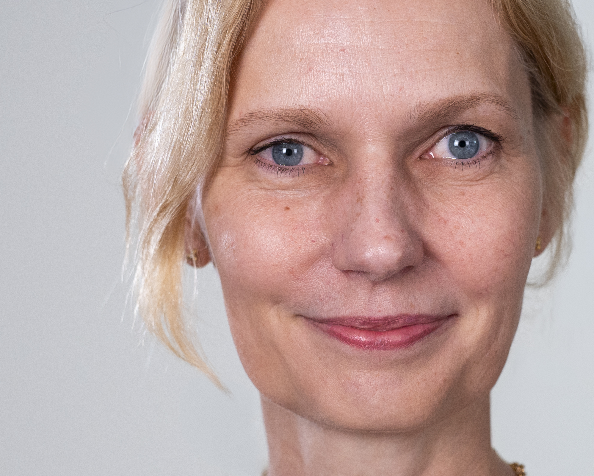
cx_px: 408
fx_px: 2374
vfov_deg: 11.4
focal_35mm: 135
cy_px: 377
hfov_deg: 14.2
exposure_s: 1/160
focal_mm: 41
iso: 400
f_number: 3.2
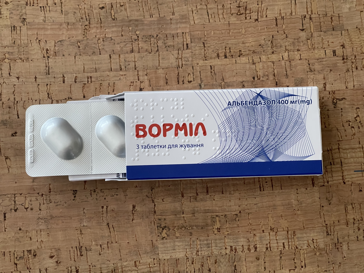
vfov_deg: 22.9
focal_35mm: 64
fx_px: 673
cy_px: 136
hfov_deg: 30.3
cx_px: 182
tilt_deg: -82.6
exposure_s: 1/60
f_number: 2.2
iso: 400
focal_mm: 7.5
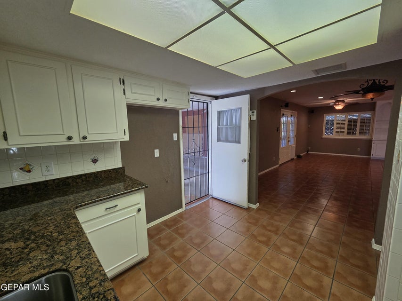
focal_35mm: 13
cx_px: 201
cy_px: 150
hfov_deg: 106.2
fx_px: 151
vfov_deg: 89.9
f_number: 2.2
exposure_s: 1/120
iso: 160
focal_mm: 2.2
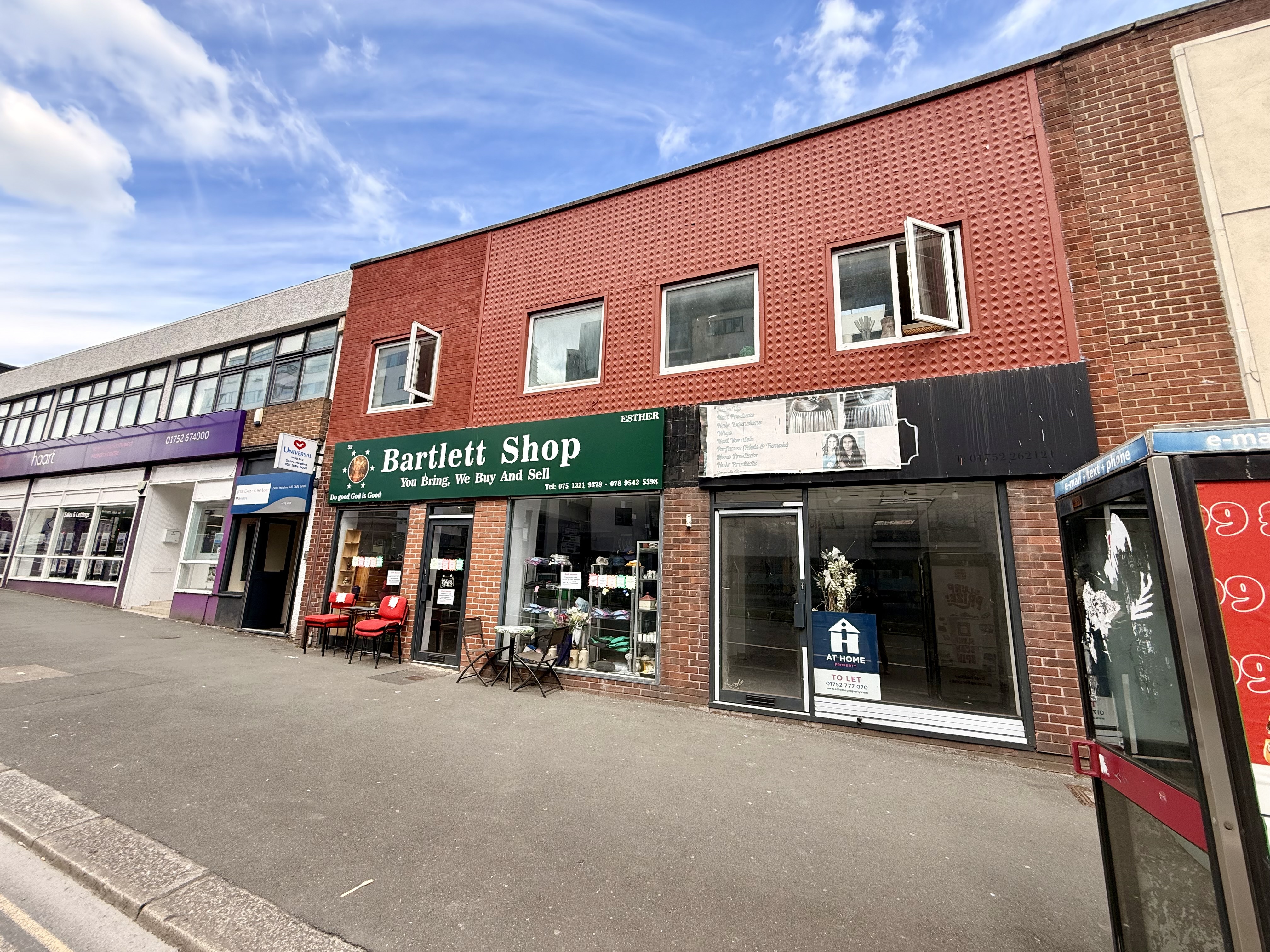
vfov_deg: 85.7
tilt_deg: +12.4
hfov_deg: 102.1
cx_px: 635
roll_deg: -2.1
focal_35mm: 14
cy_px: 476
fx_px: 514
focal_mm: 2.22
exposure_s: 1/502
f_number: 2.2
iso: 50
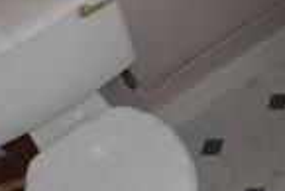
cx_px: 437
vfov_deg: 14.8
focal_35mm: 92
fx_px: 729
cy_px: 46
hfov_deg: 19.2
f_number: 3.4
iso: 80
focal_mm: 4
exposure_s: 1/100
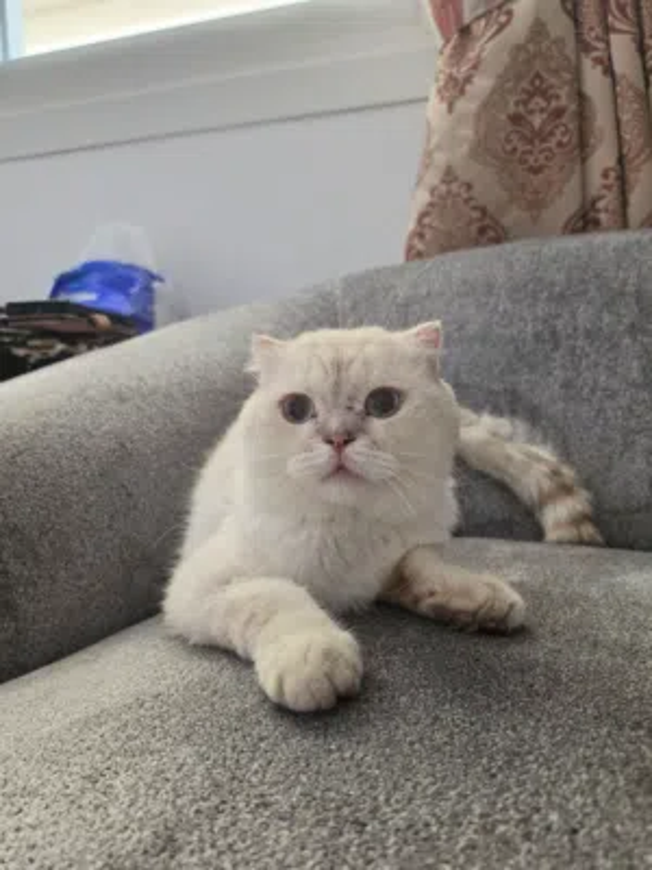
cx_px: 326
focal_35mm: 23
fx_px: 578
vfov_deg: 73.9
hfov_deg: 58.9
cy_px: 435
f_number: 1.4
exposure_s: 1/100
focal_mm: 6.5
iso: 160
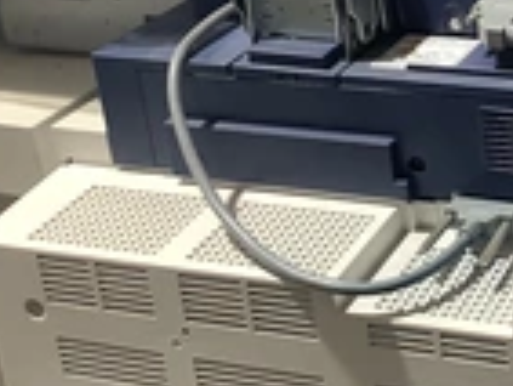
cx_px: 615
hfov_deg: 20.8
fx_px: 1305
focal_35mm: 88
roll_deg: +2.8
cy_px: 51
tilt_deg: -21.6
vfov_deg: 16.6
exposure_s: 1/60
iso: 160
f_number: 2.4
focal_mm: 3.3
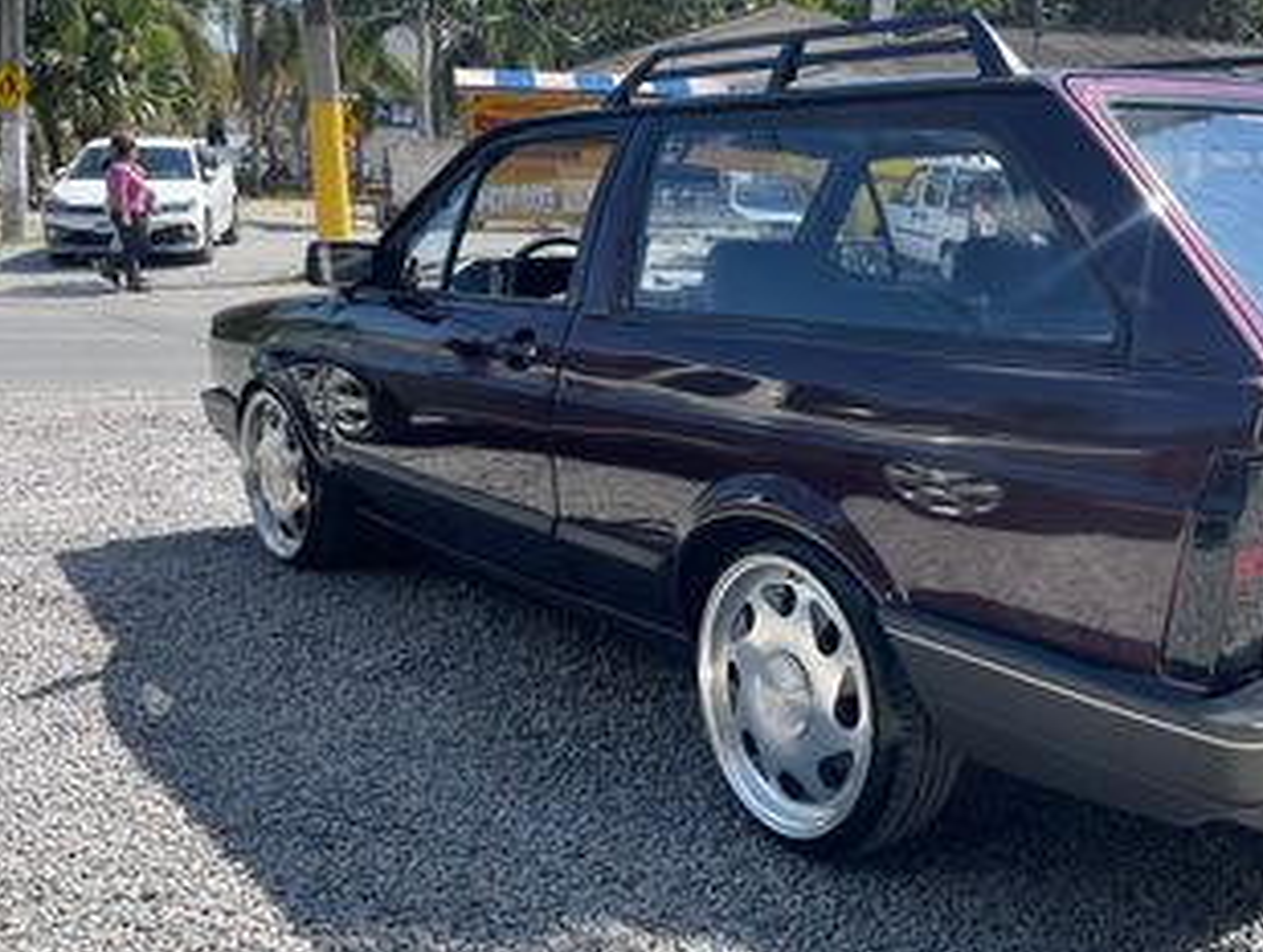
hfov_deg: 47.0
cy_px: 449
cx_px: 956
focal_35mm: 38
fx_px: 1389
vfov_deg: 37.8
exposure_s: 1/1456
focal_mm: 5.1
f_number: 1.6
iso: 32
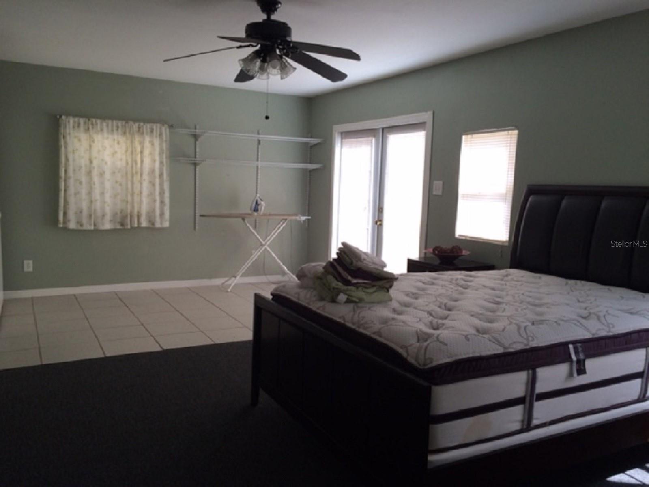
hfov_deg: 61.7
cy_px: 244
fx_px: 544
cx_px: 324
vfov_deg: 48.2
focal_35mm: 29
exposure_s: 1/120
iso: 50
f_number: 2.2
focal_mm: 4.15
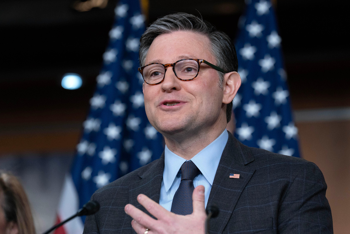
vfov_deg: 6.9
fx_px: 1945
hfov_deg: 10.3
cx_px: 175
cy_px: 117
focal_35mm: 200
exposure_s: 1/400
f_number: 4
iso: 3200
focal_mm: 200
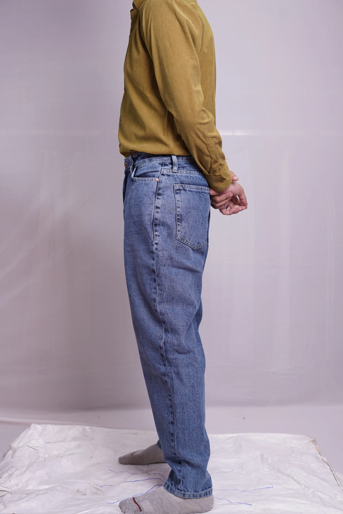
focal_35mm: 50
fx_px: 715
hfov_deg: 27.0
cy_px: 257
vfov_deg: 39.6
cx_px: 172
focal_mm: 50
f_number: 3.5
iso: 640
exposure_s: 1/100
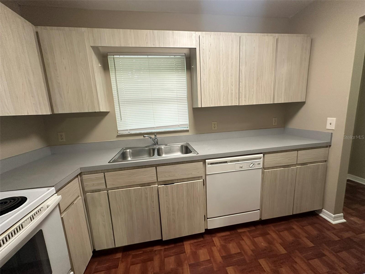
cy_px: 137
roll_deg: +3.5
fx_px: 148
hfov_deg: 102.1
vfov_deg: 85.7
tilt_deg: -9.5
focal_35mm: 14
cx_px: 182
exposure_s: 1/120
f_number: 2.2
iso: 200
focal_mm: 2.22
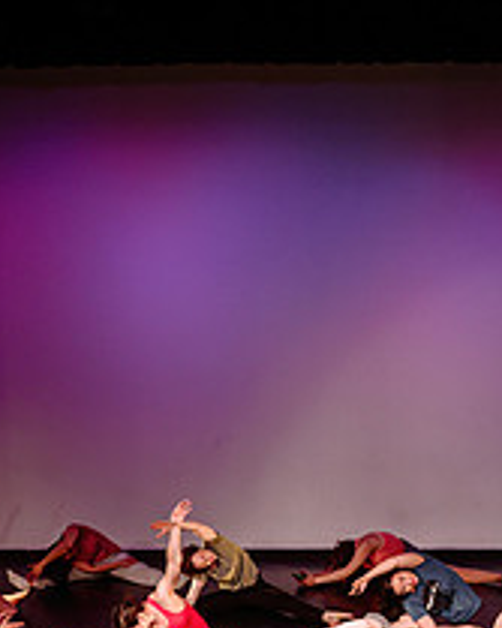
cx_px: 150
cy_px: 506
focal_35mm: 73
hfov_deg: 20.9
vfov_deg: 25.6
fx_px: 1357
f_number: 2
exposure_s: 1/320
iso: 1000
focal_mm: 28
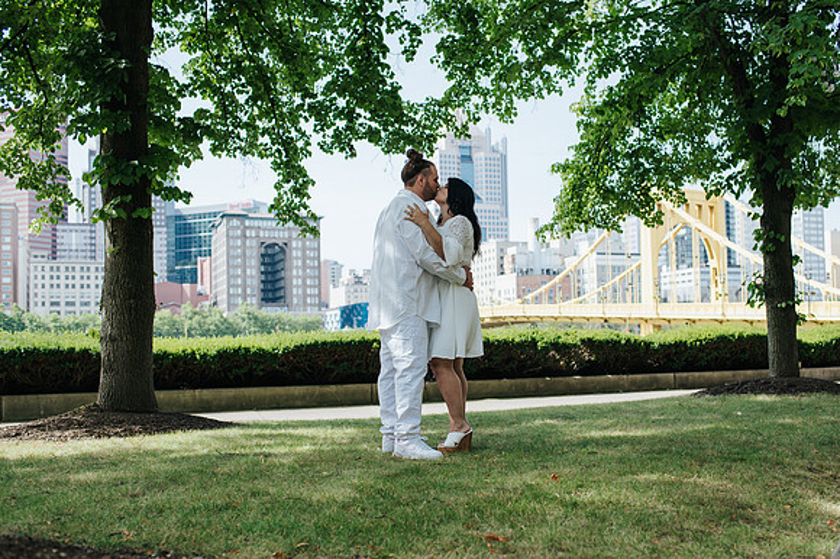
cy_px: 315
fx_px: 920
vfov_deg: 33.8
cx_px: 457
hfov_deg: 49.0
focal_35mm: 39
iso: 100
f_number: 3.2
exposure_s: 1/640
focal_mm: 35
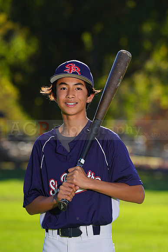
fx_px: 2099
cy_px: 126
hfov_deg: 4.6
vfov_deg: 6.9
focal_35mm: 300
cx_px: 84
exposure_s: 1/250
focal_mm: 300
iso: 100
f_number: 8
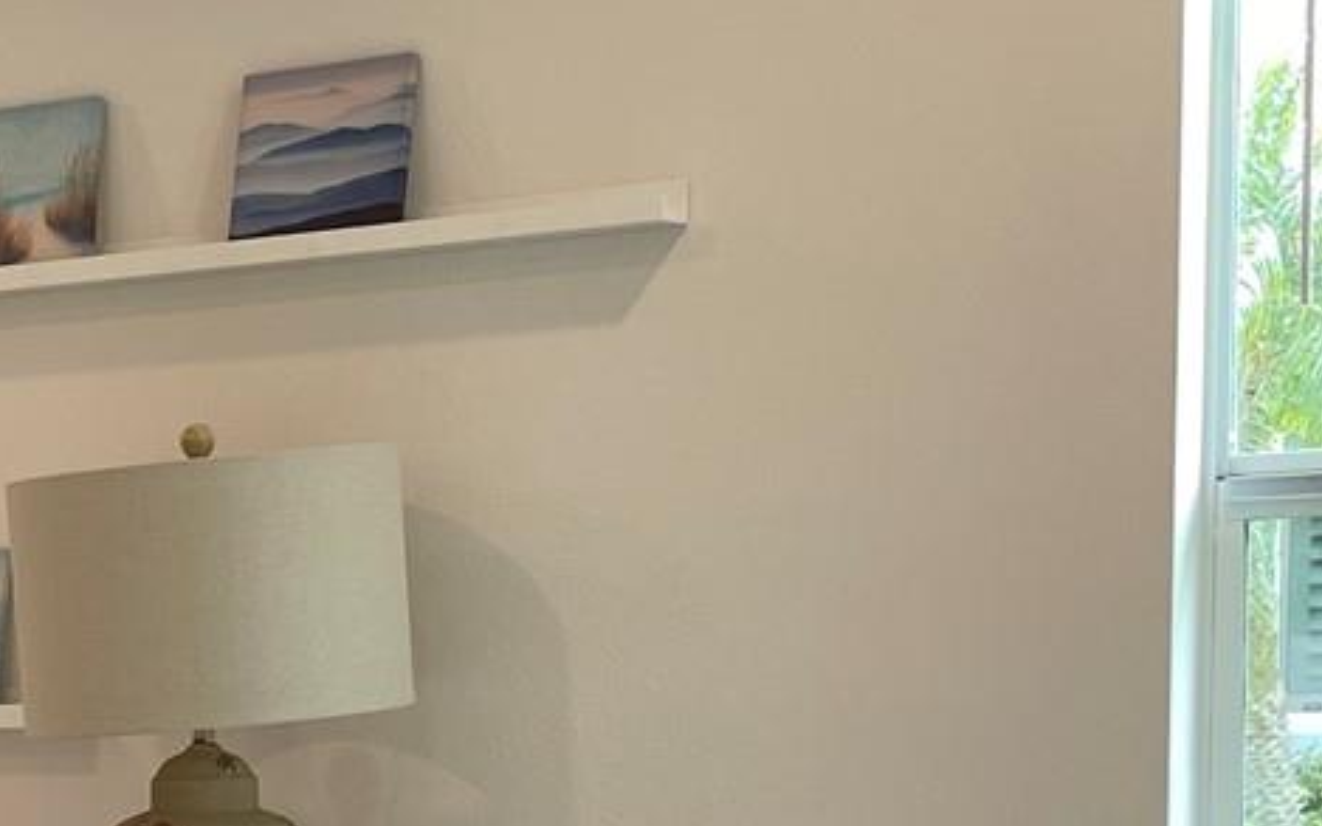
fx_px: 3386
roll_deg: +2.3
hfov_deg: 20.7
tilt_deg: -5.9
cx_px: -234
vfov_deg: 13.5
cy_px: 1006
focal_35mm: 94
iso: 32
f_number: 1.6
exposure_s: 1/127
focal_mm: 4.2
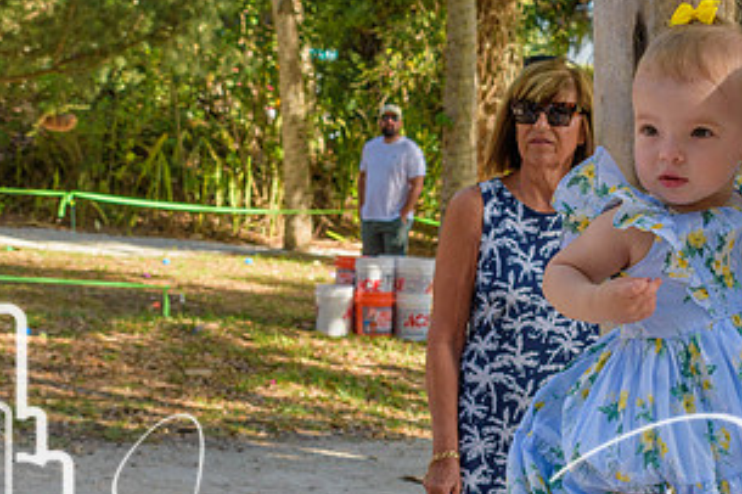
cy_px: 320
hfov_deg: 20.4
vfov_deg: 13.7
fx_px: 2060
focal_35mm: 100
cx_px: 421
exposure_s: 1/250
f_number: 8
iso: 200
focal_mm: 35
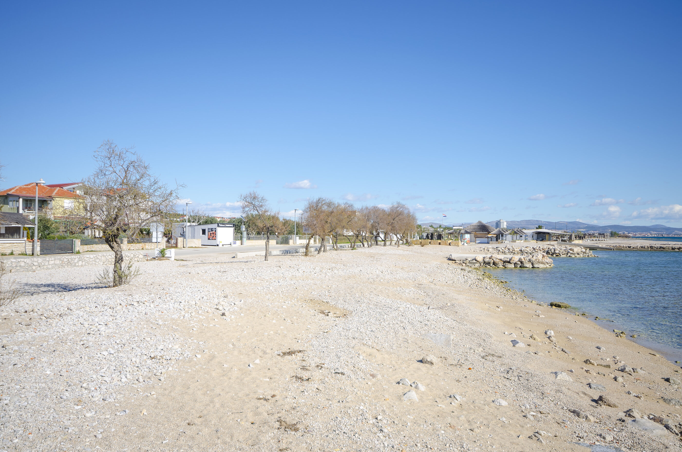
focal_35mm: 30
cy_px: 226
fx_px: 567
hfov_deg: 62.0
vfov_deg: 43.4
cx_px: 341
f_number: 7.1
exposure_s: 1/250
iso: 100
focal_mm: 20
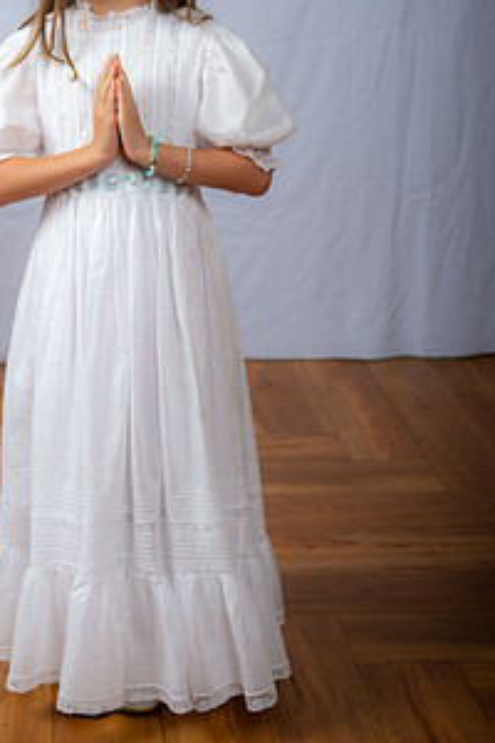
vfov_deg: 26.8
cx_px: 127
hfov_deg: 18.1
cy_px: 230
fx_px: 1547
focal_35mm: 75
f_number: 6.3
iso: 250
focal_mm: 50
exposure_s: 1/200
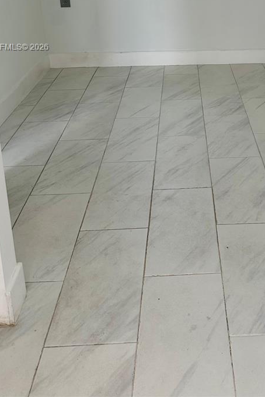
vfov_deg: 41.4
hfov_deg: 29.9
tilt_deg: -14.8
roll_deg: -0.7
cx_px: 203
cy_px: 48
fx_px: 486
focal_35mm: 44
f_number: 1.78
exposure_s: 1/431
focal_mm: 6.86
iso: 80
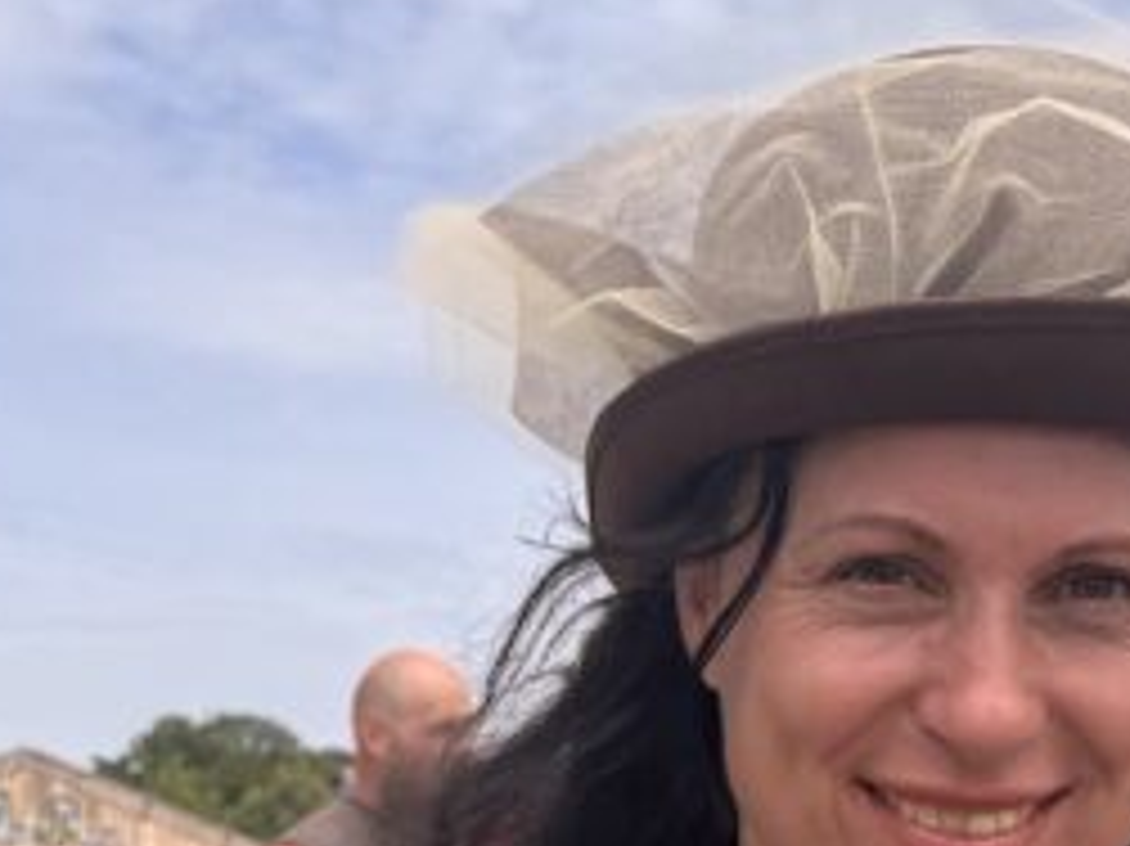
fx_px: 3198
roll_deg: +0.4
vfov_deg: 14.7
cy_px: 954
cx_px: 513
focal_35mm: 98
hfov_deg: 20.0
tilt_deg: -1.3
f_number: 1.78
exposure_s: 1/5348
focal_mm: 6.76
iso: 80
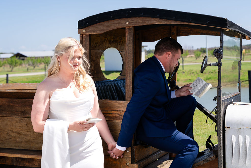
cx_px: 124
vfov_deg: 21.7
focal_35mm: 63
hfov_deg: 32.0
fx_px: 437
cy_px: 82
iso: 100
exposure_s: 1/500
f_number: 5
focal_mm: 58
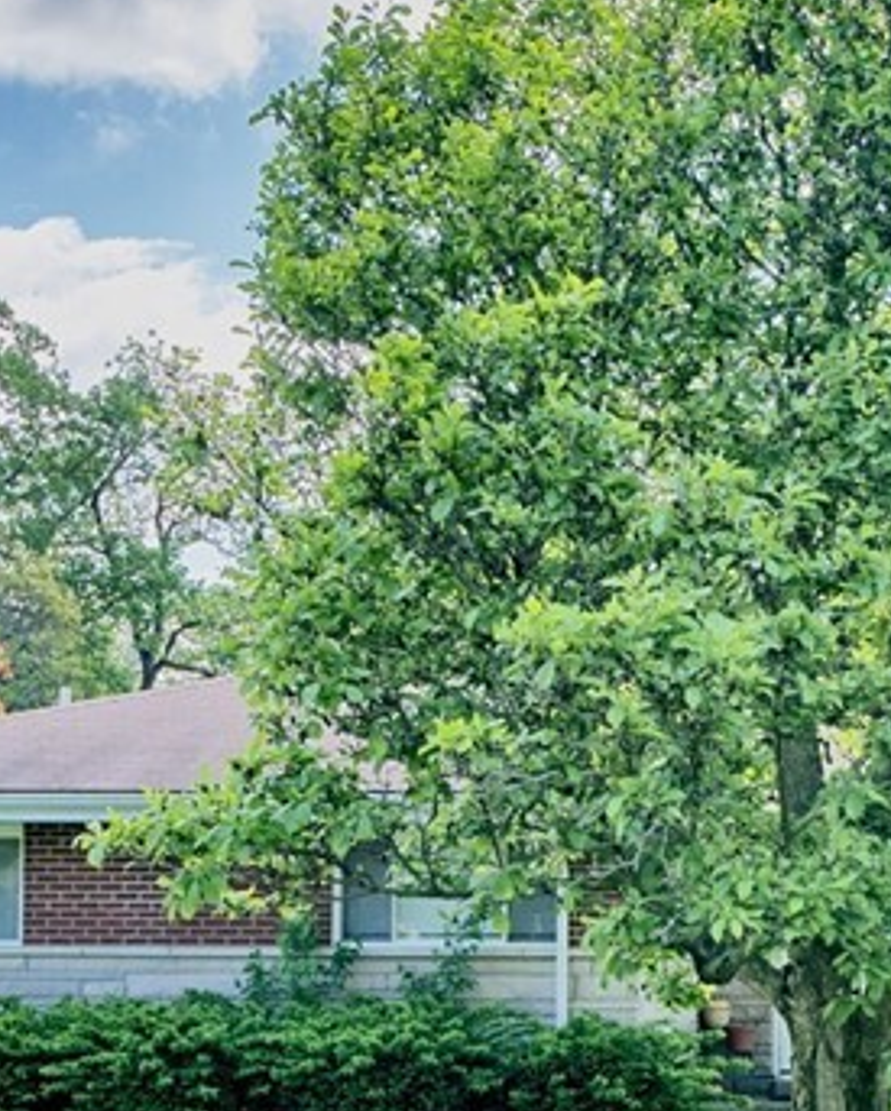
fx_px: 3029
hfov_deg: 16.1
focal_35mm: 92
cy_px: 865
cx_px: 1071
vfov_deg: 20.6
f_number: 10
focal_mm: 31
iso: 125
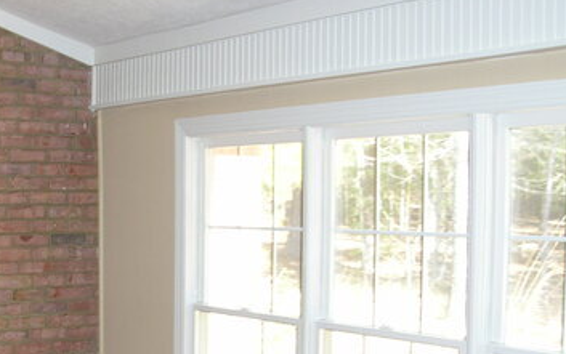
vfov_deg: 18.5
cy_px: 268
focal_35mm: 70
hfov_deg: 28.7
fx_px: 1080
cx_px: 116
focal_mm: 8.9
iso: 100
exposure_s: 1/30
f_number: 2.8
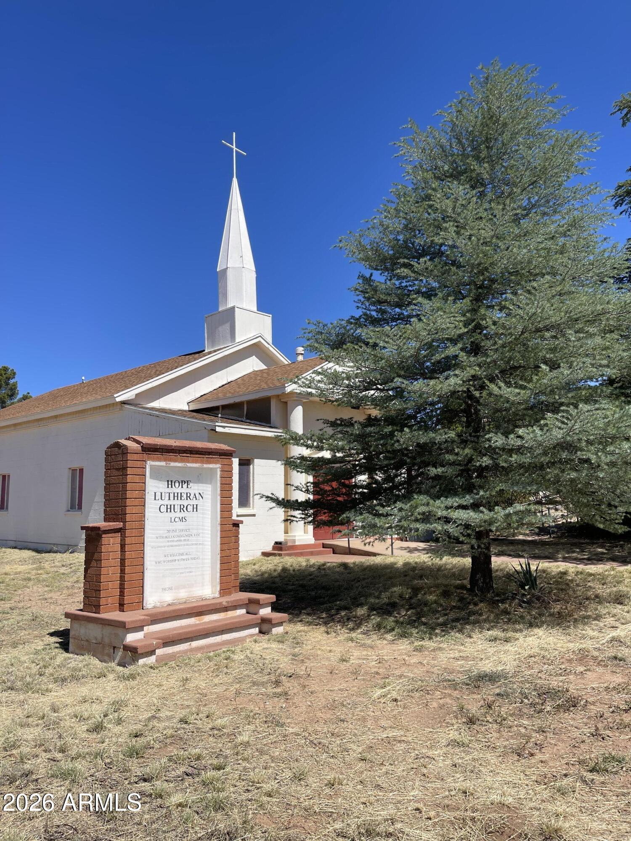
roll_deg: -0.1
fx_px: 608
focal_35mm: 25
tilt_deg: +6.6
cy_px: 420
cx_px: 316
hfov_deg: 54.9
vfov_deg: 69.4
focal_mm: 5.1
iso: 32
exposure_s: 1/4348
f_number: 1.6
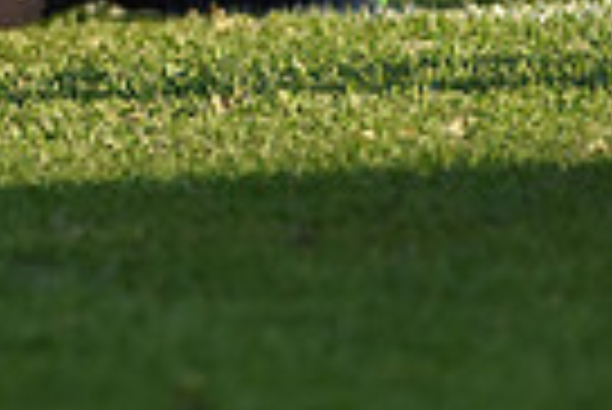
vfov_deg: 0.8
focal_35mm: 1793
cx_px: -45
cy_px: -448
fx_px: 30513
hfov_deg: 1.1
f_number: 4
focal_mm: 420
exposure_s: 1/2000
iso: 640
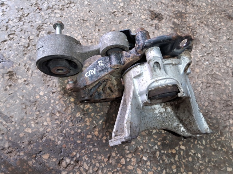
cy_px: 87
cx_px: 116
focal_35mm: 26
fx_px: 175
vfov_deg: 53.0
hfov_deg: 67.3
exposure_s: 1/33
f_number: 1.8
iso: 400
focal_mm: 3.98
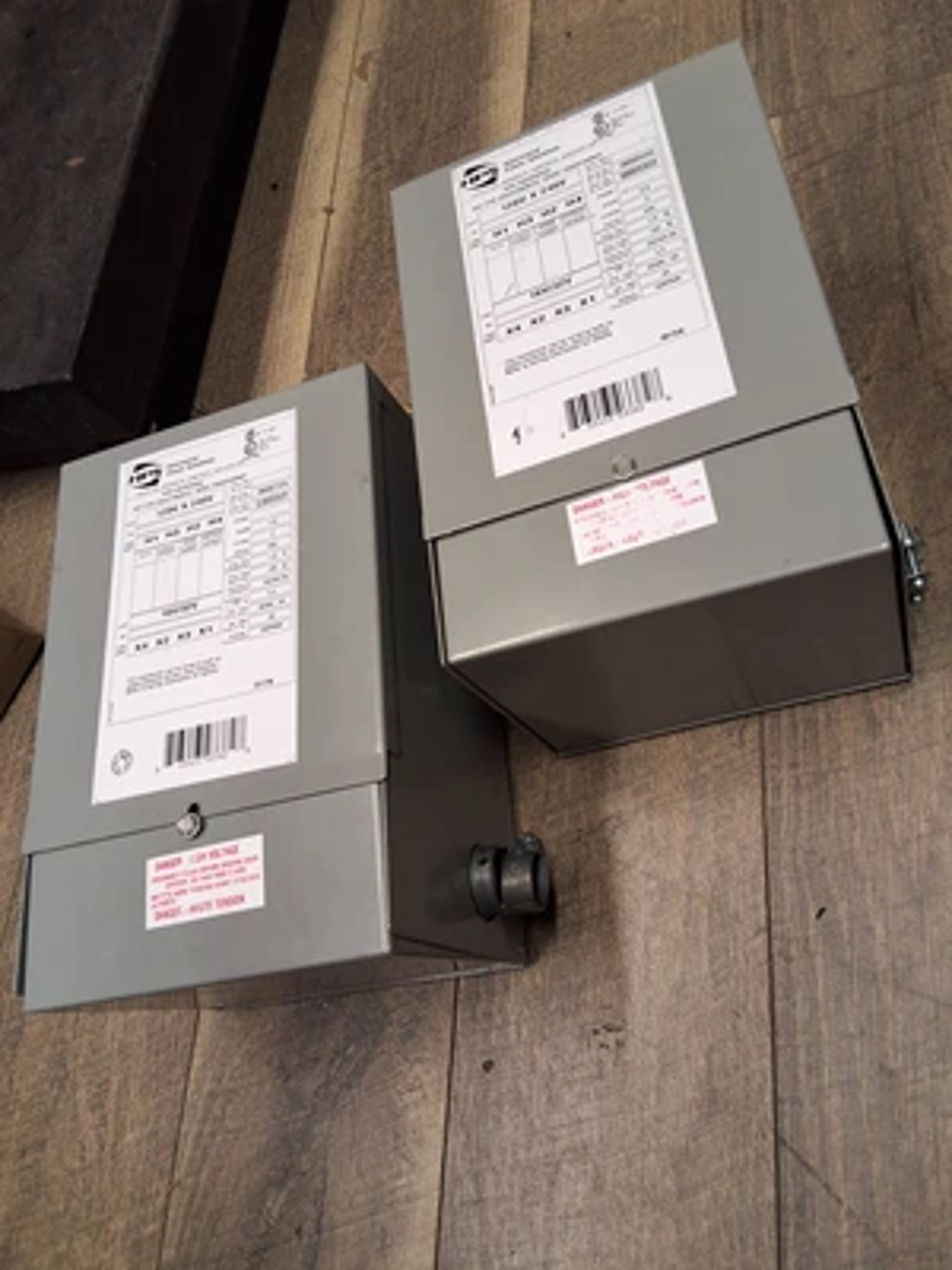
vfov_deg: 63.4
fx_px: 1027
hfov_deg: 49.7
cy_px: 635
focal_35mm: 28
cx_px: 476
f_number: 1.9
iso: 160
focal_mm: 2.91
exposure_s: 1/40
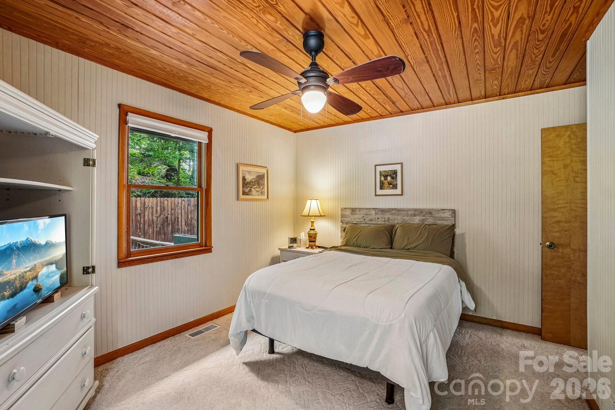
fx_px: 256
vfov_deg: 77.3
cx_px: 308
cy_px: 205
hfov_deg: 100.4
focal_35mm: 15
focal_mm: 10
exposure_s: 1/8
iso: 400
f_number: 8
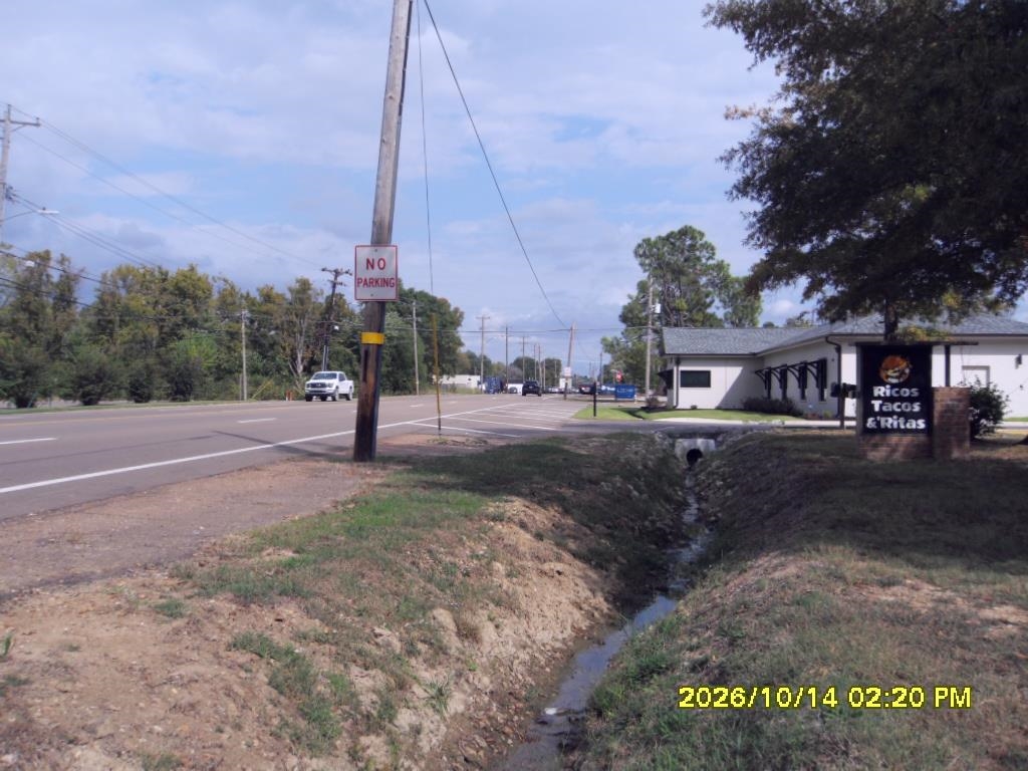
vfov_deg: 40.7
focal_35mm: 35
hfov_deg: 52.6
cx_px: 514
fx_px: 1039
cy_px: 386
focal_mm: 6.3
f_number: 8.2
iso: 80
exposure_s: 1/250
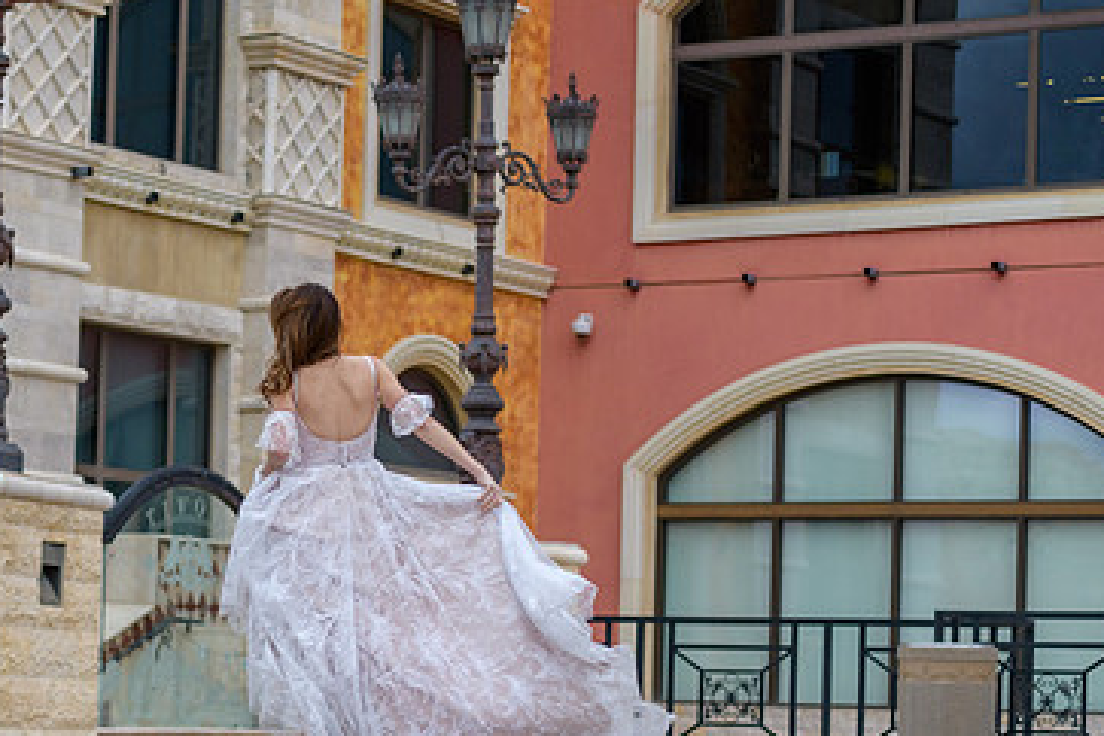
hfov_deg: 18.2
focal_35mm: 112
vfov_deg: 12.2
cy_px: 558
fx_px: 3434
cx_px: 304
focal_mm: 70
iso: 400
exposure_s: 1/3200
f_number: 2.8
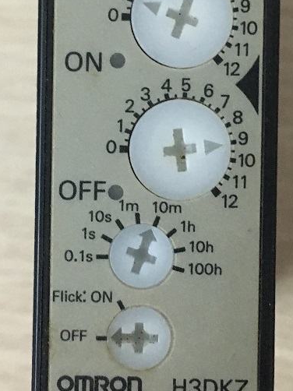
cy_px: 118
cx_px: 171
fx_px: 836
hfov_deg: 19.9
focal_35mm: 74
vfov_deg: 26.1
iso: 320
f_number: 2.2
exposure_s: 1/17
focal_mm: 4.15
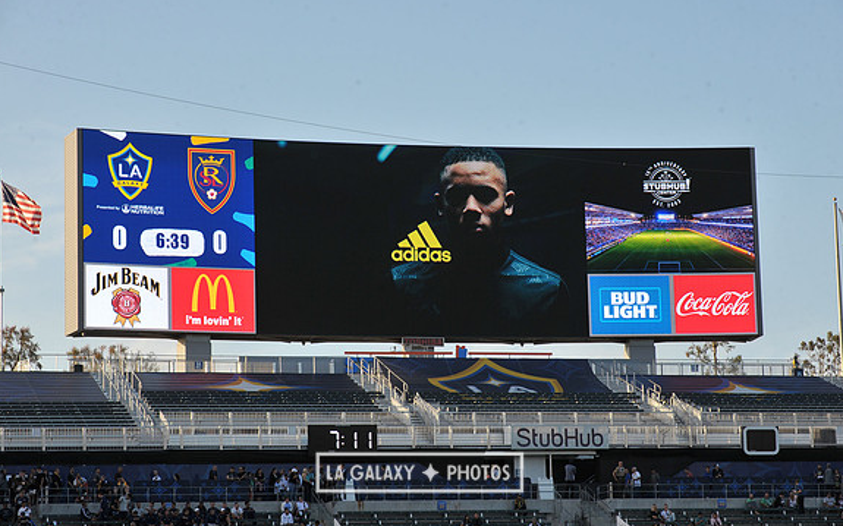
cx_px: 419
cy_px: 252
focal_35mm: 113
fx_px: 2595
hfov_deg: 18.4
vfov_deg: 11.6
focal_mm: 110
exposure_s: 1/400
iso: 400
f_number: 10
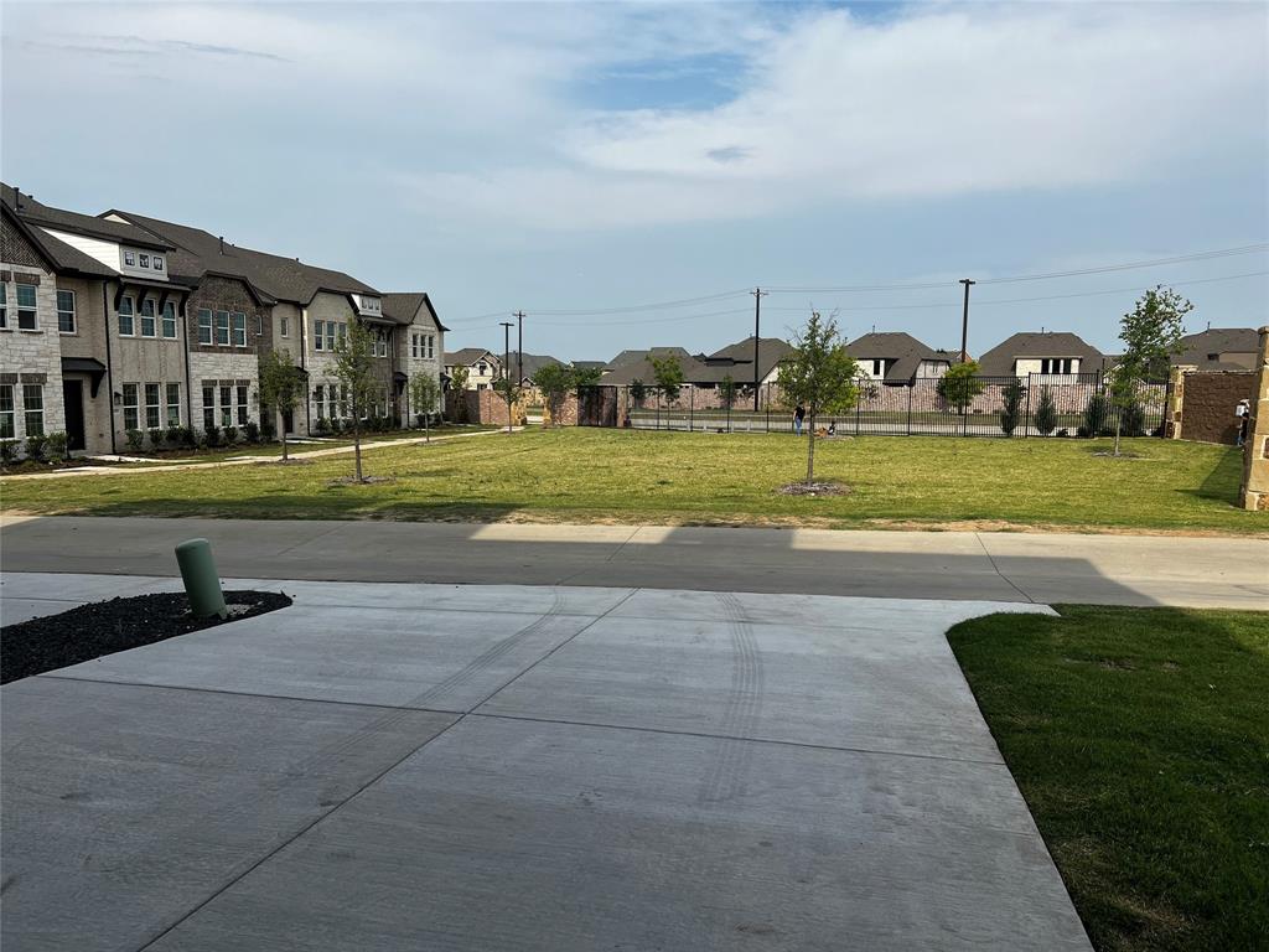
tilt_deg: -7.1
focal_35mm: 26
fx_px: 953
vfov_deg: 53.1
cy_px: 476
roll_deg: -0.3
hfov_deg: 67.3
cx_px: 634
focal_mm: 5.7
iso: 50
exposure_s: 1/4831
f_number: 1.5
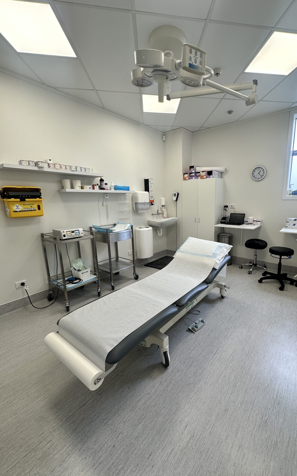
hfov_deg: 74.0
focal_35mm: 15
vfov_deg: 101.5
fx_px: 194
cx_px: 177
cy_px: 237
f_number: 2.2
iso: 50
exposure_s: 1/100
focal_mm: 2.22
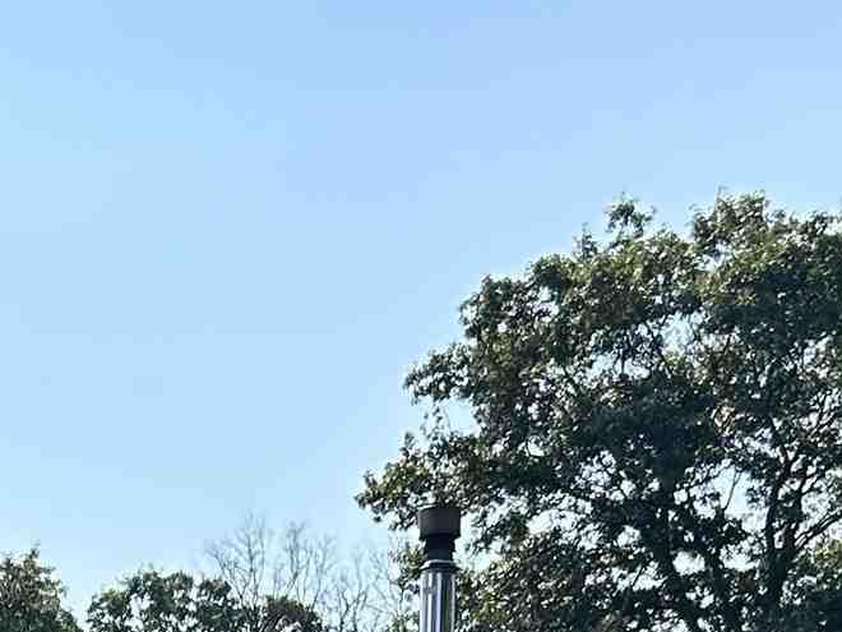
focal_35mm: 121
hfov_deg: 15.7
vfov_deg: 10.9
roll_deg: +0.5
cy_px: 1346
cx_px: -143
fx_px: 2943
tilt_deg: -2.7
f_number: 1.5
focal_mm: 5.7
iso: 50
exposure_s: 1/2915
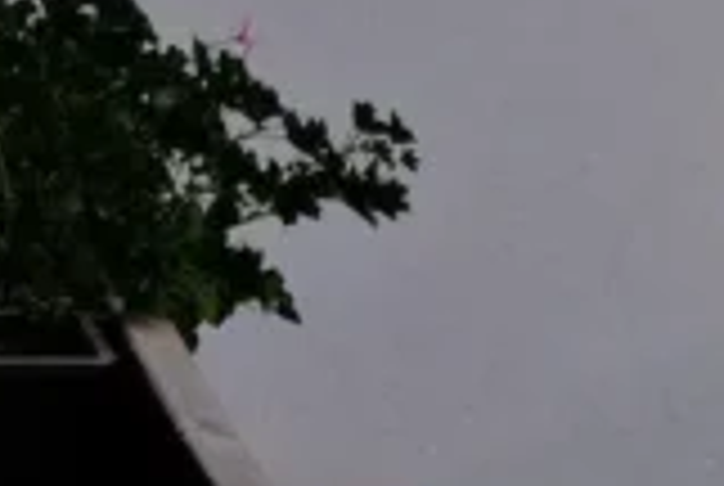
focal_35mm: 222
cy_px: -650
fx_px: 4473
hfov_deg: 8.5
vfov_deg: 6.0
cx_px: 1659
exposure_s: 1/100
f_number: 16
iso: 1250
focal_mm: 23
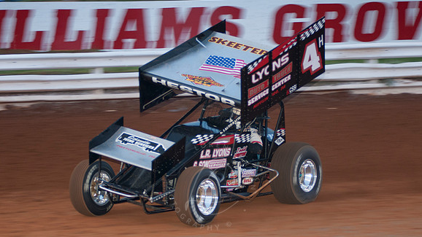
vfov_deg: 8.1
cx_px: 211
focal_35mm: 150
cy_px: 118
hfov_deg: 14.3
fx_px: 1678
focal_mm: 95
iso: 250
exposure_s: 1/400
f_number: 2.8
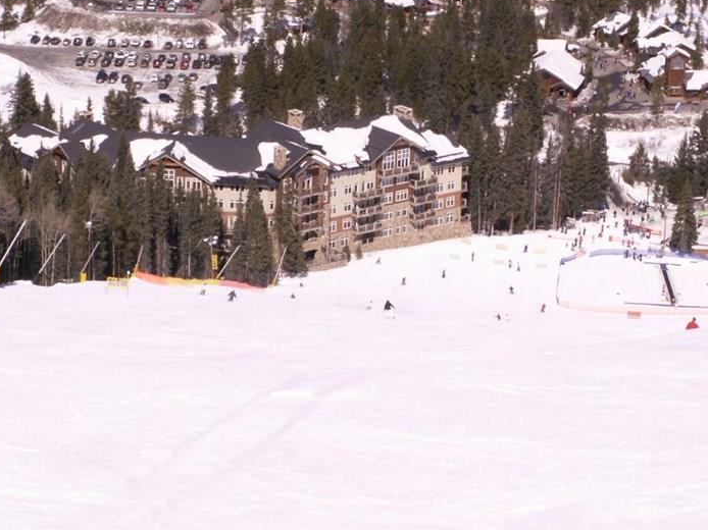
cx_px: 398
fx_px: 2474
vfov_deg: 12.2
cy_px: 197
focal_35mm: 121
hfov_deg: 16.3
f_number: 8
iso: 50
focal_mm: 13.67
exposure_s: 1/400
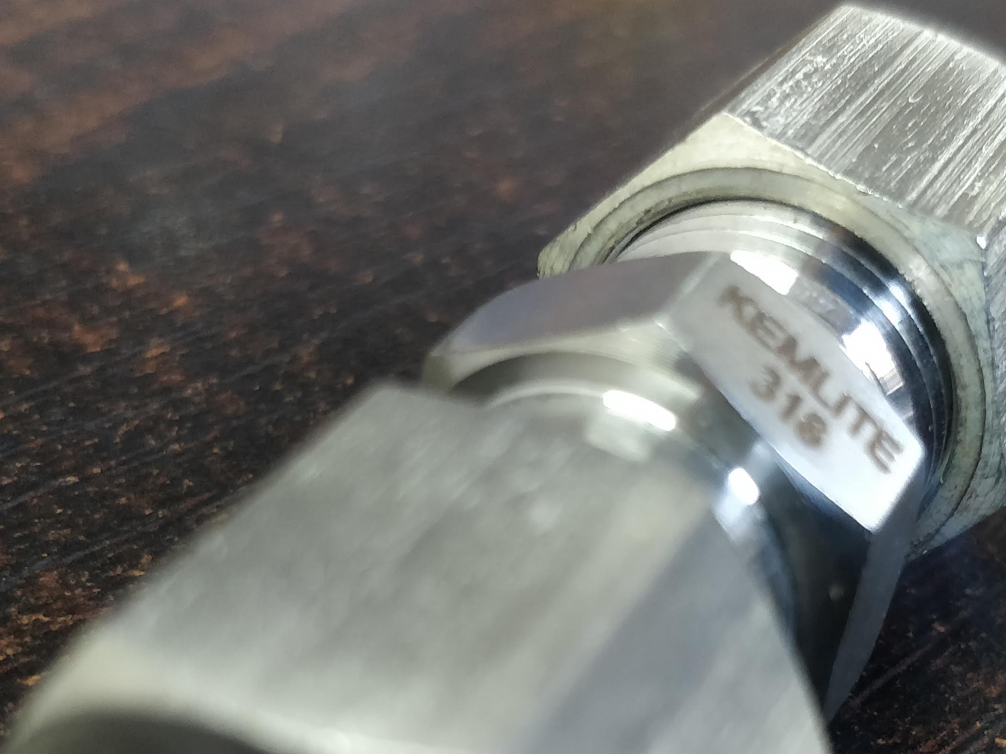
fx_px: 1511
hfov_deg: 36.7
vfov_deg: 27.5
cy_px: 607
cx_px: 579
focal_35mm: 52
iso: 1250
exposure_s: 1/33
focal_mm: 4.1
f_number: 1.7
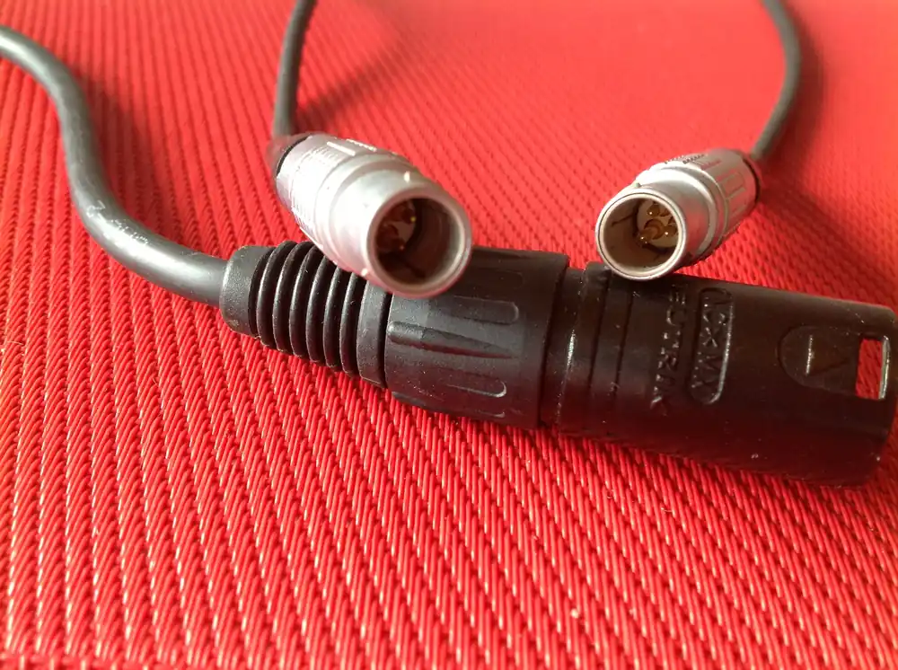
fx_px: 906
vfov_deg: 40.6
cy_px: 335
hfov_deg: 52.7
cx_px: 449
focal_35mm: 35
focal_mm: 4.28
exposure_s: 1/40
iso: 64
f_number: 2.4
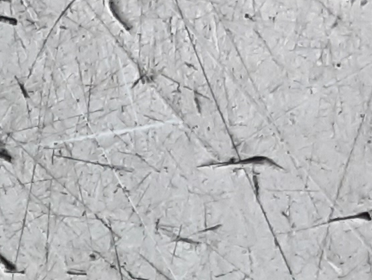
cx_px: -404
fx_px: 1709
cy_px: 407
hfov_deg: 11.1
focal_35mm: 159
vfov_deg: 9.1
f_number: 1.9
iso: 100
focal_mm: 2.91
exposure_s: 1/50
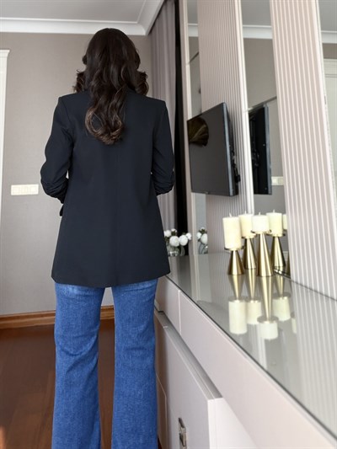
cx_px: 168
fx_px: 389
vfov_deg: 60.0
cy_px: 224
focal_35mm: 30
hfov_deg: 46.8
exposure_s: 1/121
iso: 40
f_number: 1.9
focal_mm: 2.71
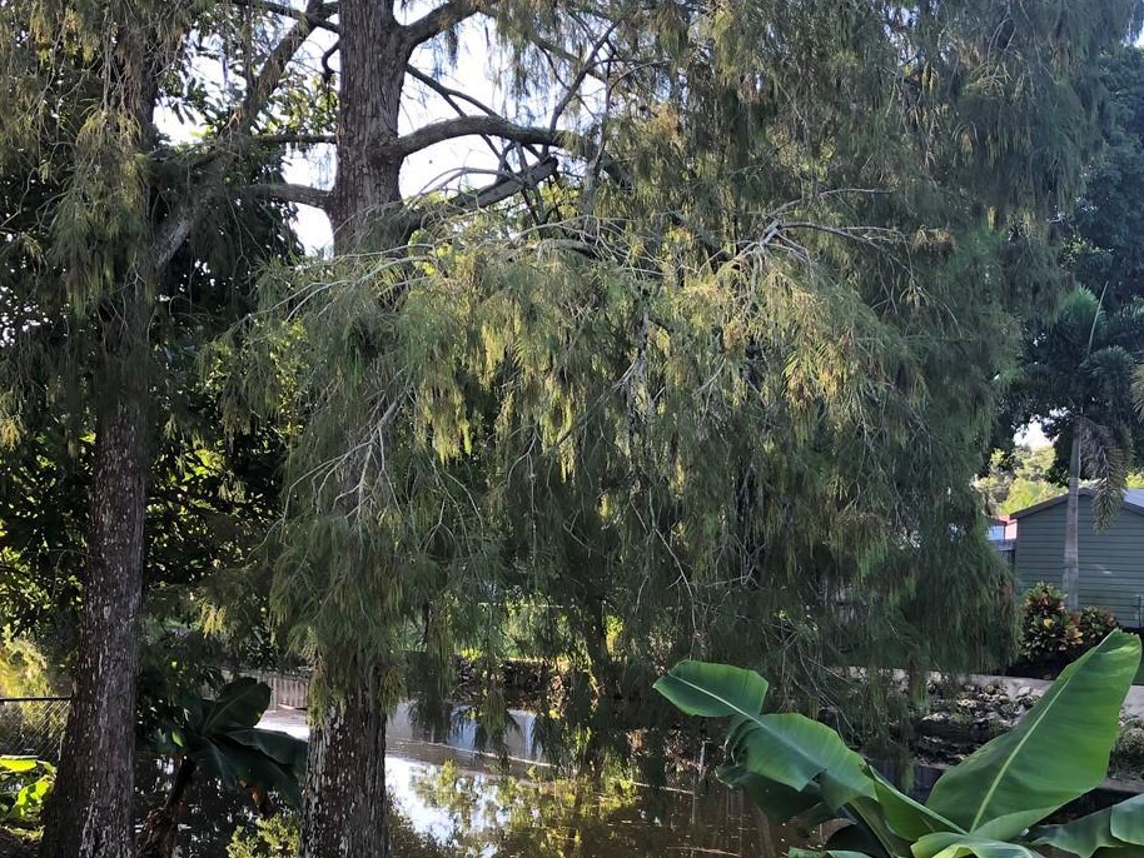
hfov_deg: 38.8
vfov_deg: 28.9
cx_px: 508
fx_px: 1620
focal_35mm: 49
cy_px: 715
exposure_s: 1/120
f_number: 1.8
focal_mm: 3.99
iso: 25
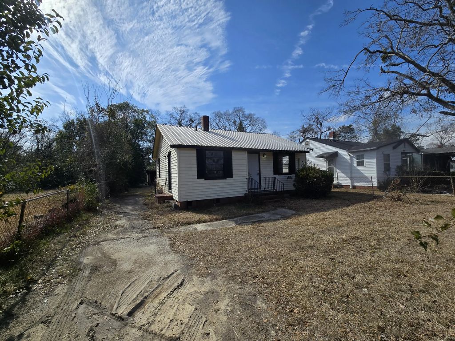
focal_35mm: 13
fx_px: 171
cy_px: 170
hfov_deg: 106.2
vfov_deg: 89.9
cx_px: 228
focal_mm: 2.2
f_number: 2.2
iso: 50
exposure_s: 1/3246
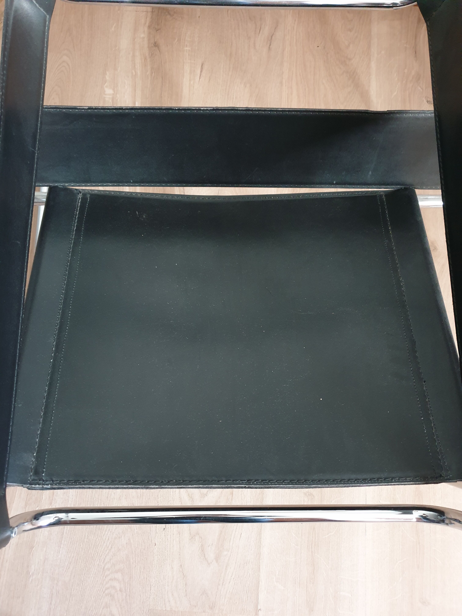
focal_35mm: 26
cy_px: 308
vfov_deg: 67.3
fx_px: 463
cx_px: 231
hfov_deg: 53.1
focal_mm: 4.3
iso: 250
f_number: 1.5
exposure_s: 1/23
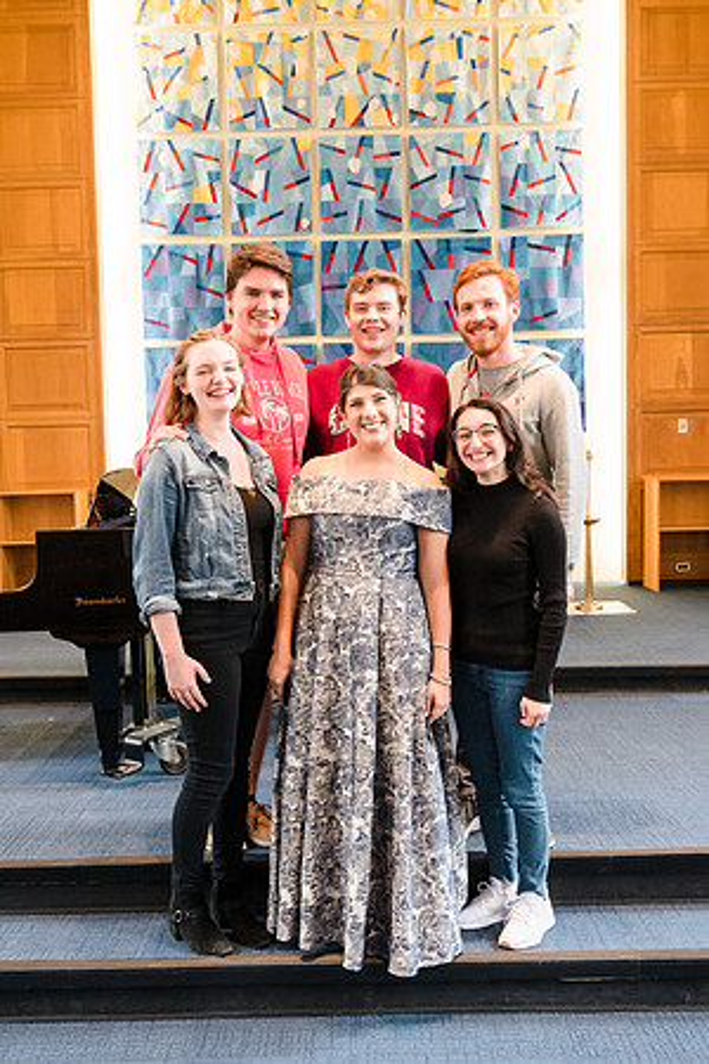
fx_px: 1093
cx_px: 354
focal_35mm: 37
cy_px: 532
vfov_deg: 51.9
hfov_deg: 35.9
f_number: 5.6
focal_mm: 37
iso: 6400
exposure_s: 1/125
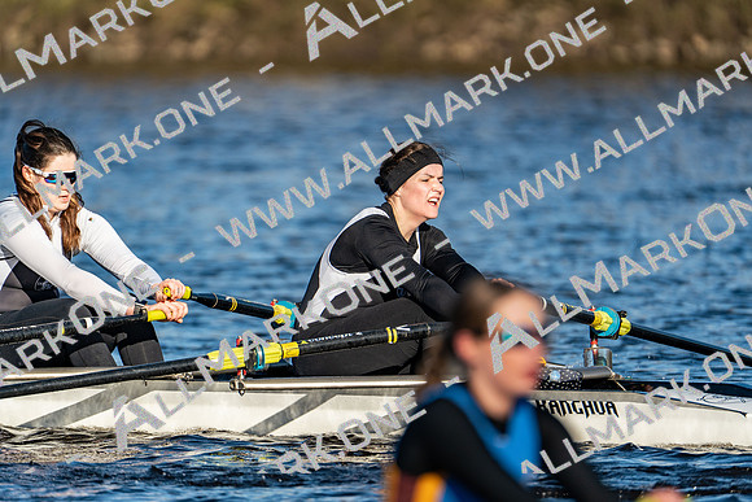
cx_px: 376
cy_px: 251
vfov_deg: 2.3
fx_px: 12536
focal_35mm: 600
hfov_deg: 3.4
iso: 400
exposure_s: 1/2000
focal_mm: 600
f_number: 6.3
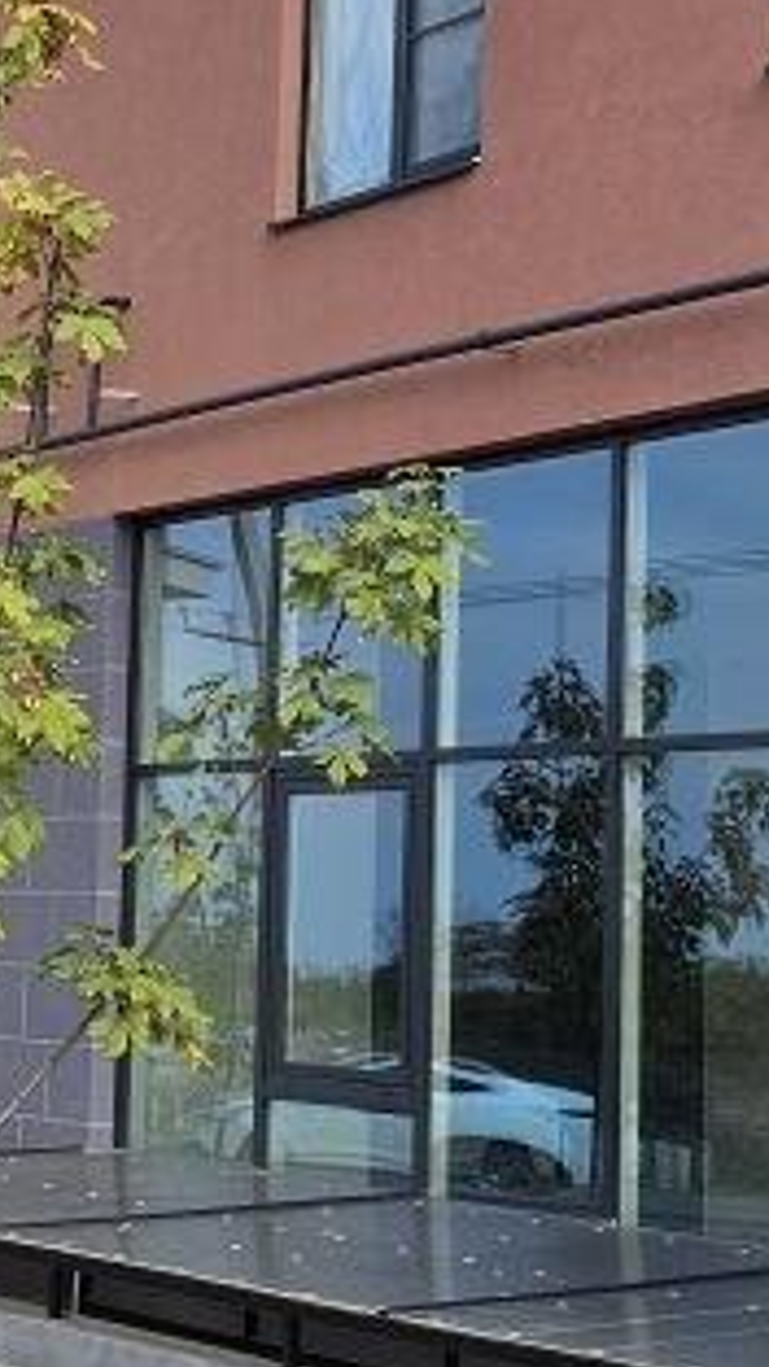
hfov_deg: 14.6
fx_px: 2901
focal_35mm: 80
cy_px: 590
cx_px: -135
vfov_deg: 26.5
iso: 16
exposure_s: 1/526
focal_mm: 6.3
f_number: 1.7
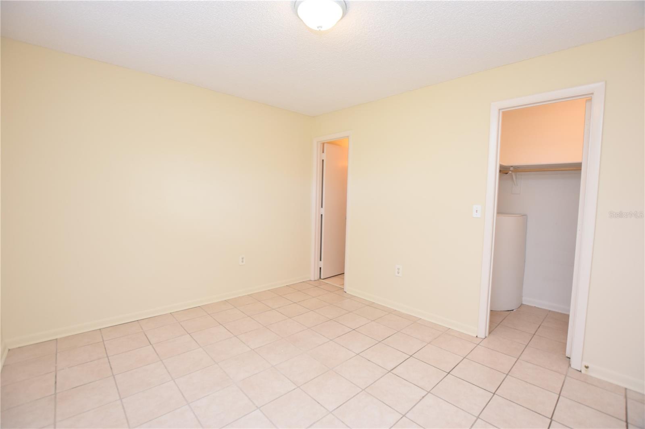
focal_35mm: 15
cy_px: 214
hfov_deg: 100.4
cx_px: 322
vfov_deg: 77.3
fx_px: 269
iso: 320
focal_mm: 10
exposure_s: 1/60
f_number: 4
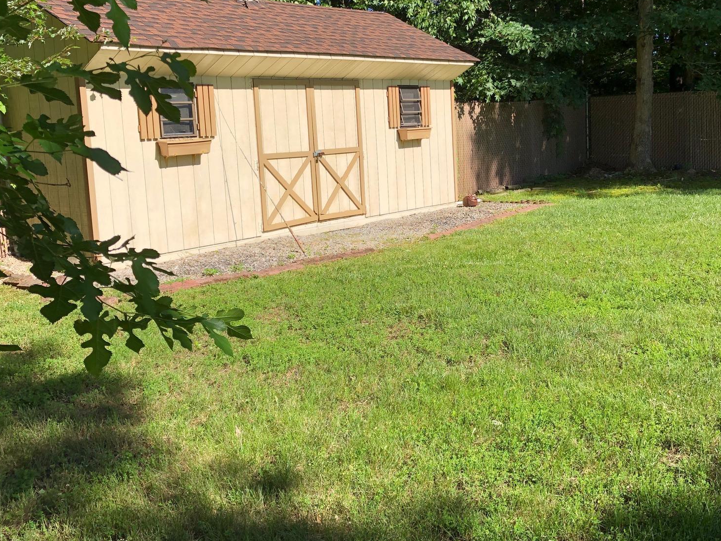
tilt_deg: -7.0
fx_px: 812
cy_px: 229
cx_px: 410
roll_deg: +2.8
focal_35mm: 39
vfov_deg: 36.7
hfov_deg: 47.7
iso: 20
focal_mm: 4
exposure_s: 1/1297
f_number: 1.8
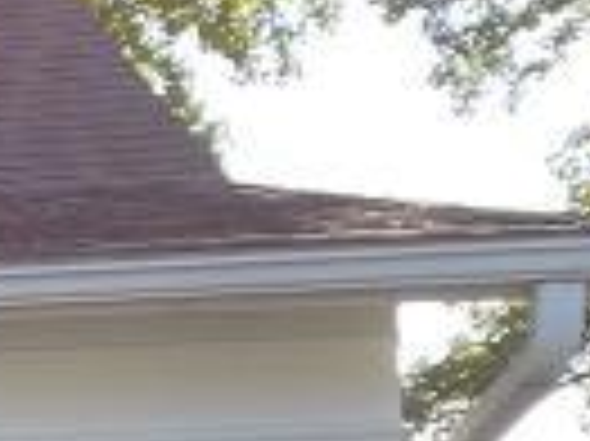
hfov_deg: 7.4
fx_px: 3474
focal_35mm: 204
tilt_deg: +0.8
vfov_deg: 6.9
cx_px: -1653
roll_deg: +0.5
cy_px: 990
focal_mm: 4.2
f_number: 1.6
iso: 32
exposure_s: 1/452
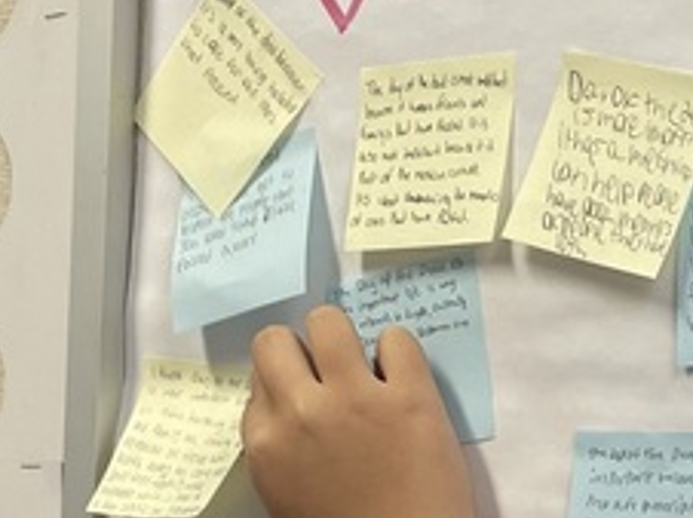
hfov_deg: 16.7
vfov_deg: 12.4
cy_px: 543
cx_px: 405
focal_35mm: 118
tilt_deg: -2.7
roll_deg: -2.9
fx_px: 2360
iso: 80
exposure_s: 1/60
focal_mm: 4.2
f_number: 1.6
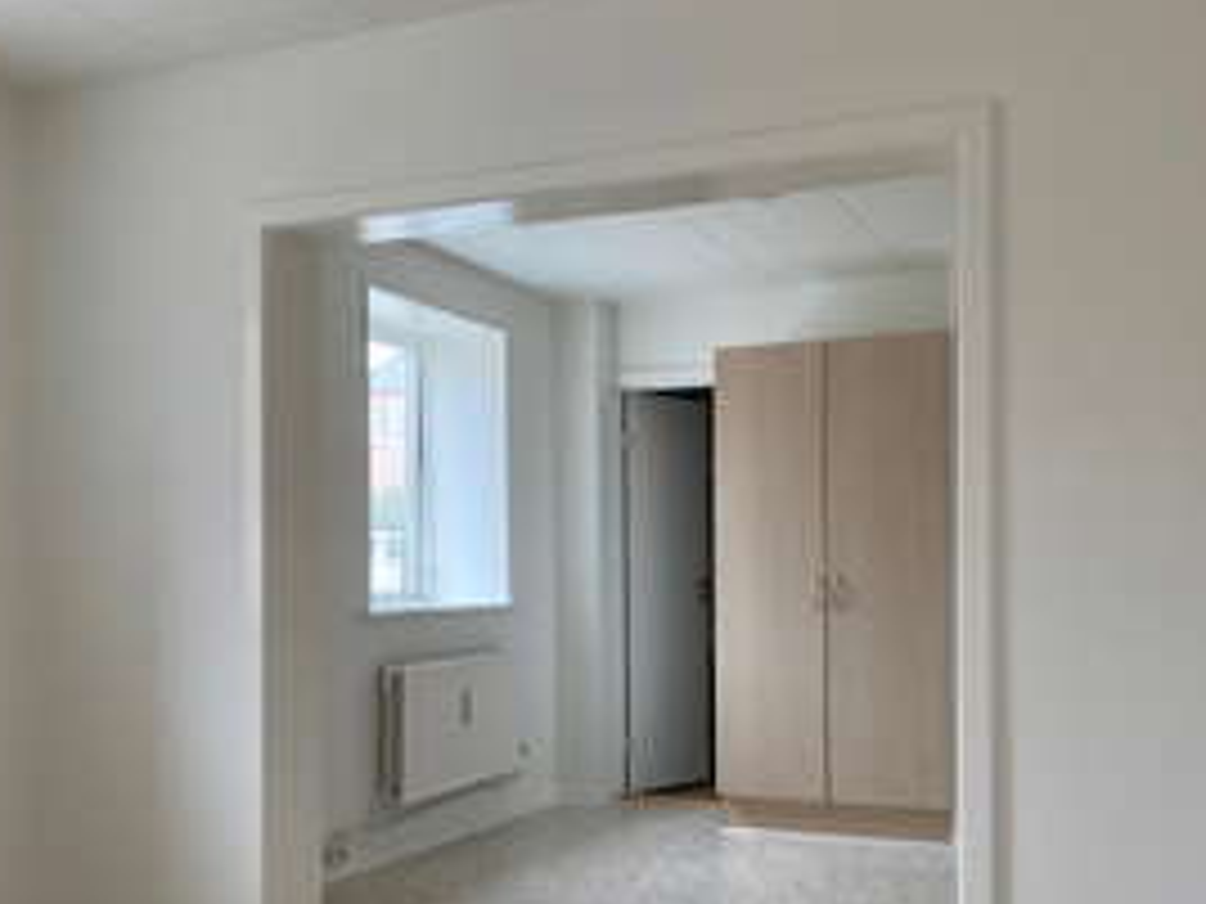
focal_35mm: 39
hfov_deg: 47.8
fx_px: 1359
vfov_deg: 36.6
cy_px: 576
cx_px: 632
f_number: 1.8
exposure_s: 1/121
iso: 32
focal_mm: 3.99
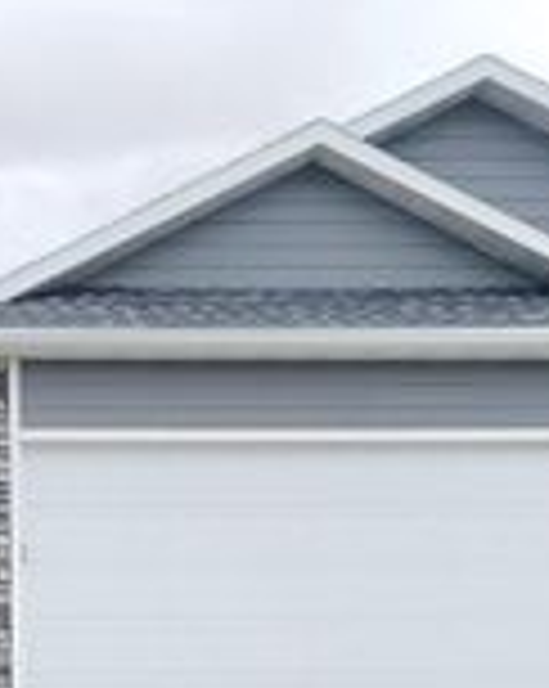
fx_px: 1628
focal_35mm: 80
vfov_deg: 23.0
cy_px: 672
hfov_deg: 19.0
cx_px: 158
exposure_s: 1/500
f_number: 1.8
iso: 20
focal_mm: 7
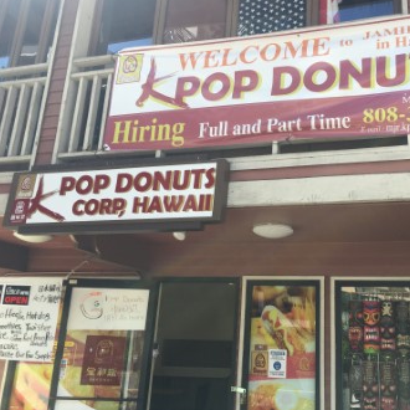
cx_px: 275
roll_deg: -2.6
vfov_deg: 47.2
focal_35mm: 35
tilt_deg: +14.5
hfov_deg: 46.5
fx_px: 469
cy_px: 201
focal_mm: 4.15
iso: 25
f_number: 2.2
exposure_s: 1/434
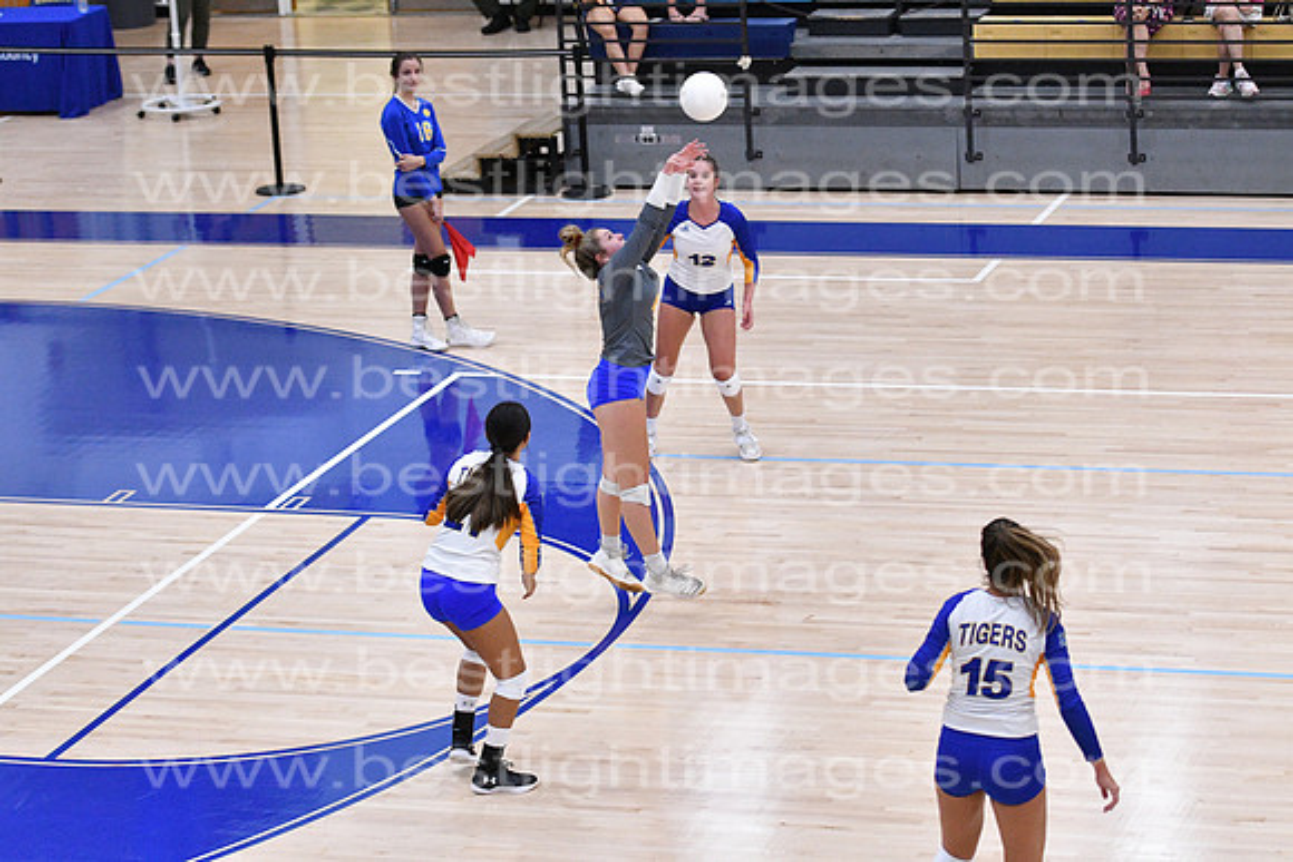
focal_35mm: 112
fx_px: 4041
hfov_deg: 18.2
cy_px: 431
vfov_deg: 12.2
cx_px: 646
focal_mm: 75
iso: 6400
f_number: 3.2
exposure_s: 1/1000
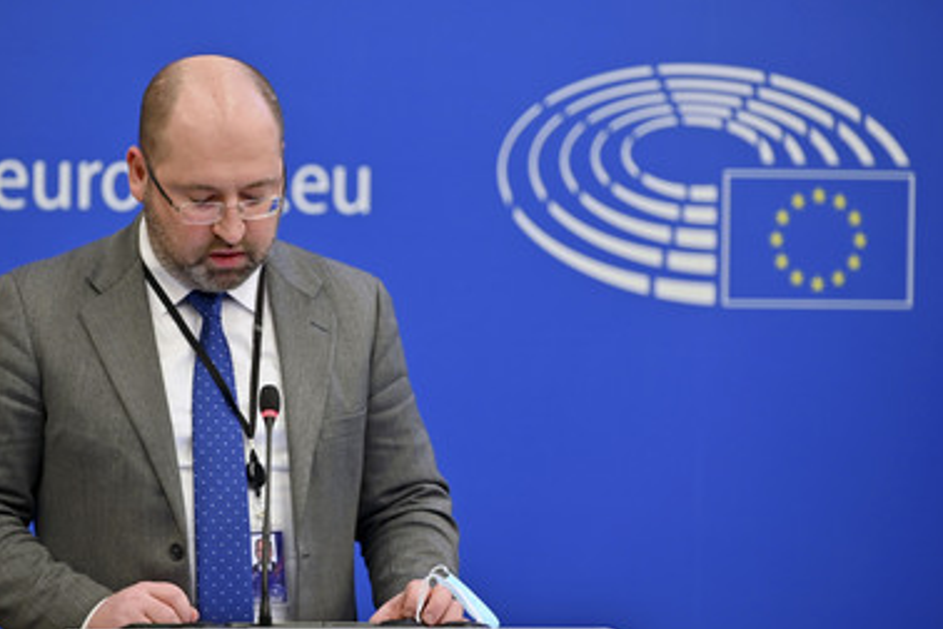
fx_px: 4217
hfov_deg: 12.8
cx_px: 395
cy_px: 332
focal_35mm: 161
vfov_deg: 8.5
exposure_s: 1/100
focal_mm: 135
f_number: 2.8
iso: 400
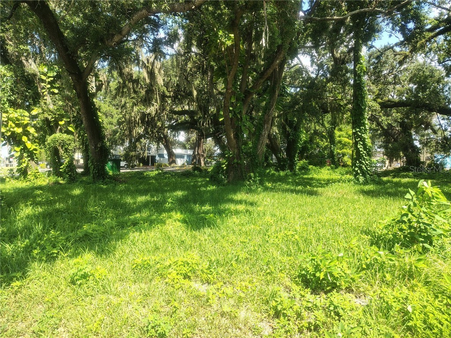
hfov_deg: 71.6
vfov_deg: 56.8
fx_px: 313
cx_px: 226
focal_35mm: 24
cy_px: 169
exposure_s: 1/411
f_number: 1.8
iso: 100
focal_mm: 5.56
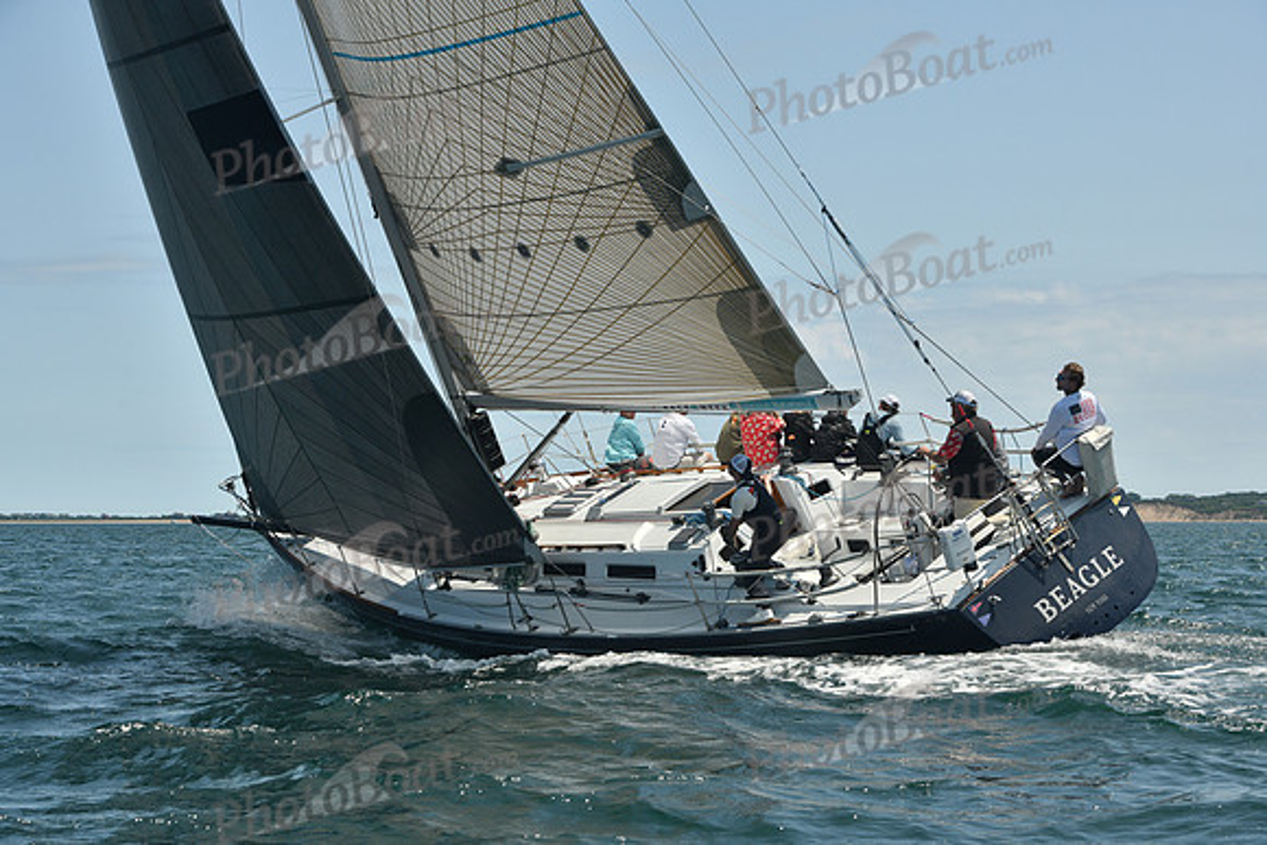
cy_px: 422
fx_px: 2464
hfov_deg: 28.8
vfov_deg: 19.5
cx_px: 634
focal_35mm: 70
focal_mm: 70
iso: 320
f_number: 8
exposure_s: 1/640
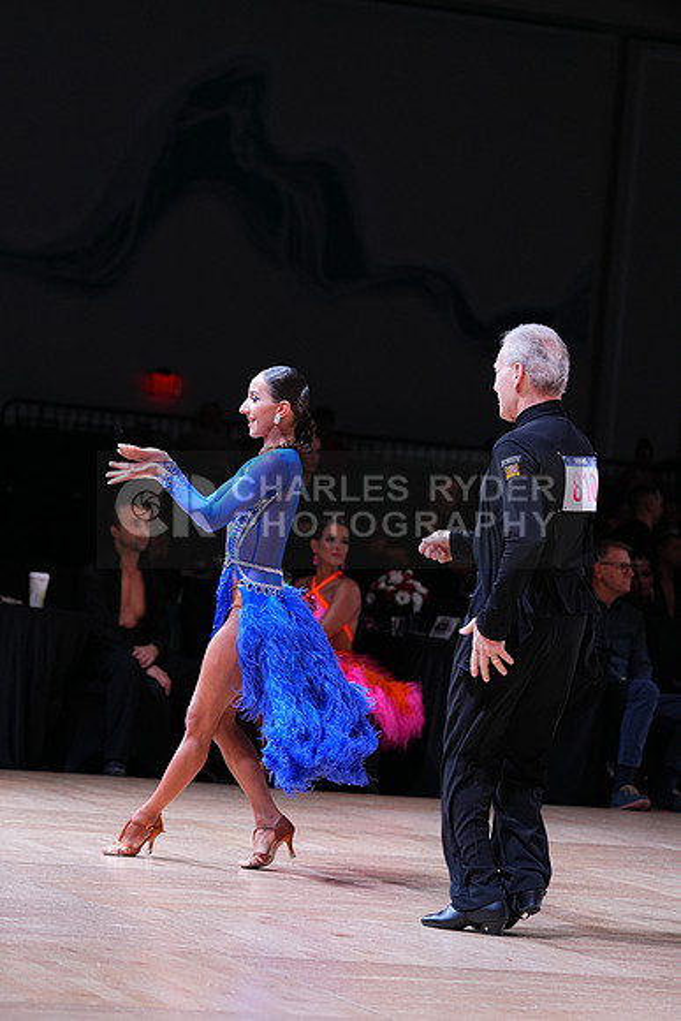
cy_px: 510
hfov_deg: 10.6
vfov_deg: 15.9
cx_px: 340
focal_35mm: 129
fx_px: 3658
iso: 1250
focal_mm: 129
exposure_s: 1/400
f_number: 4
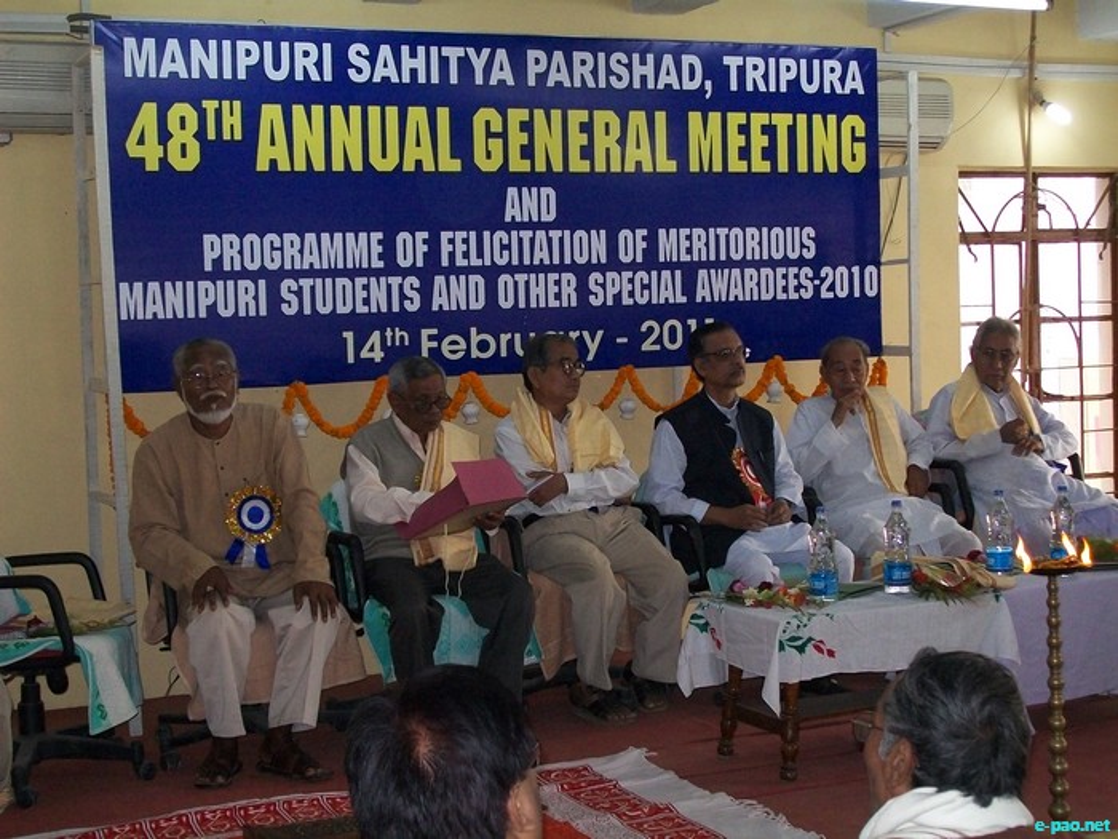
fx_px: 1809
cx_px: 559
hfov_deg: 34.3
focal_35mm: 56
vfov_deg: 26.1
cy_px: 420
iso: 200
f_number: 3.4
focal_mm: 9.4
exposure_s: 1/80
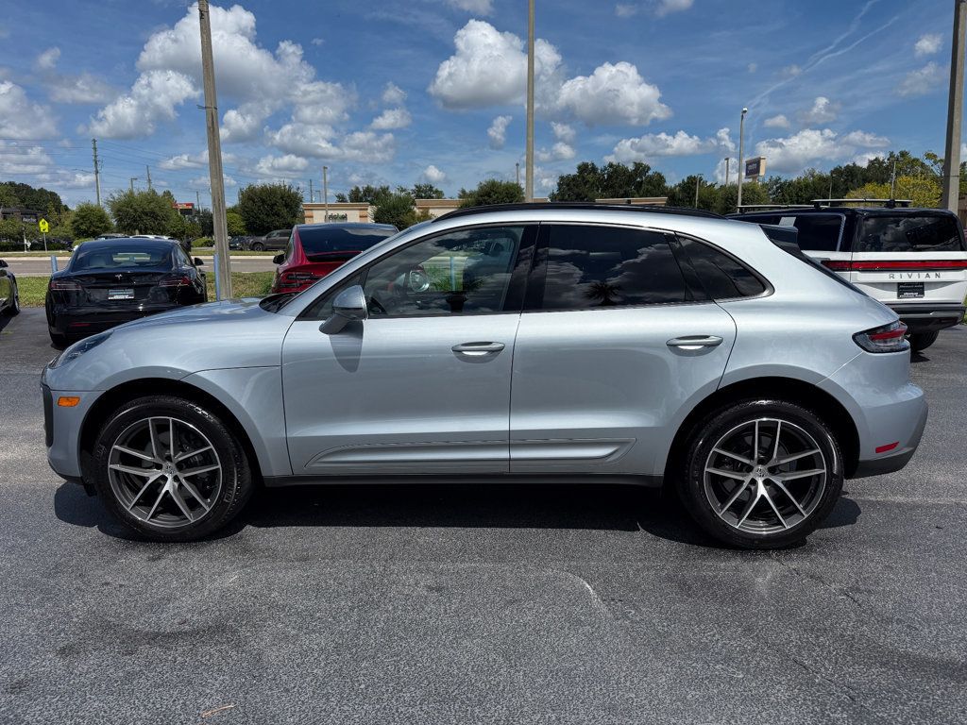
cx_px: 484
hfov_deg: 71.6
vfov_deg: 56.8
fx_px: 670
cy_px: 362
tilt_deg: -9.8
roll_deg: -0.5
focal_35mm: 24
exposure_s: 1/10309
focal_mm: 6.76
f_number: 1.78
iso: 100
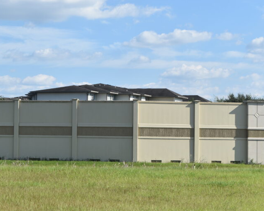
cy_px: 106
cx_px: 115
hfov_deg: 20.5
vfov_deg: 16.4
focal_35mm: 94
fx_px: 731
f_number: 8
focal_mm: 55
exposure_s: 1/250
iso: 100
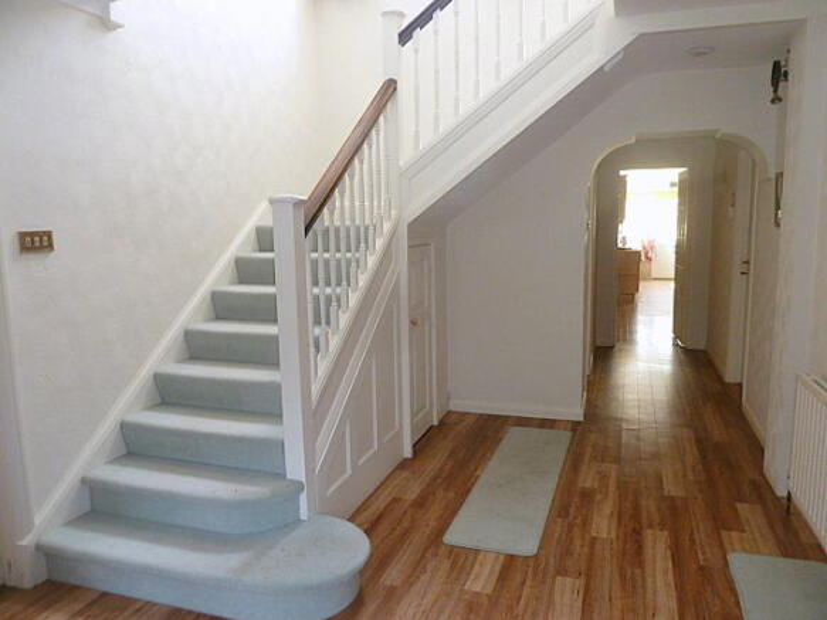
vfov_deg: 54.9
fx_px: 597
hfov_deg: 69.4
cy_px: 310
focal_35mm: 25
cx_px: 414
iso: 250
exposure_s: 1/30
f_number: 3.3
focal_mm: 4.1
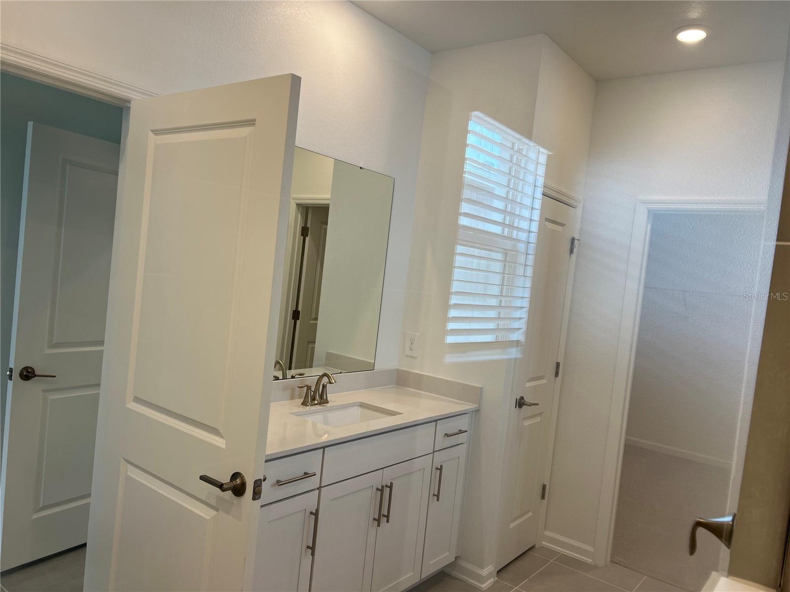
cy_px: 296
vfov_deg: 53.1
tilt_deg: -3.0
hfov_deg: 67.3
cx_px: 395
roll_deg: -6.1
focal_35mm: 26
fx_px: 593
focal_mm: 5.7
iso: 40
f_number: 1.5
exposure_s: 1/120
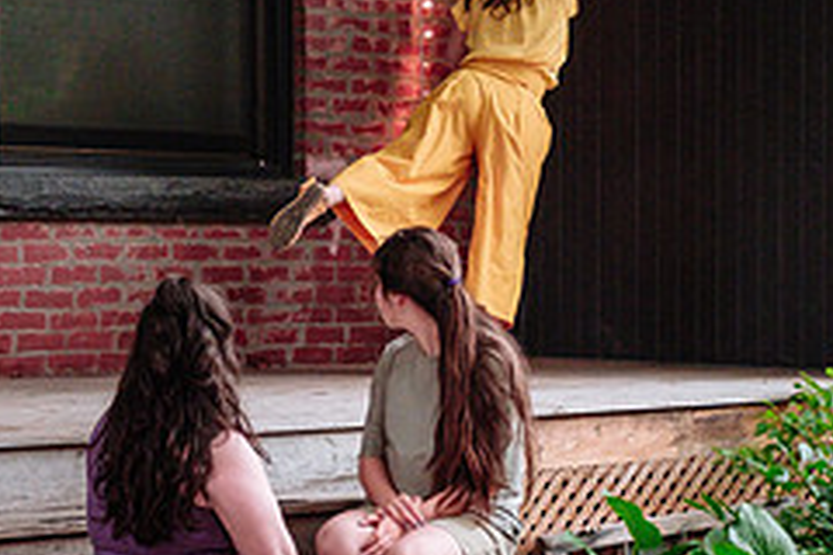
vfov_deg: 10.4
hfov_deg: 15.5
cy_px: 310
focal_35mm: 132
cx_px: 343
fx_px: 3054
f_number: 2.8
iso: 1000
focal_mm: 31.1
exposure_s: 1/125
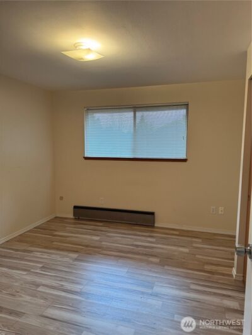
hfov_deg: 56.8
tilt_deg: -6.3
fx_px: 233
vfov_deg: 71.6
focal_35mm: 24
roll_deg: +0.5
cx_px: 126
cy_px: 168
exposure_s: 1/60
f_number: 1.78
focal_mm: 6.76
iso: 320
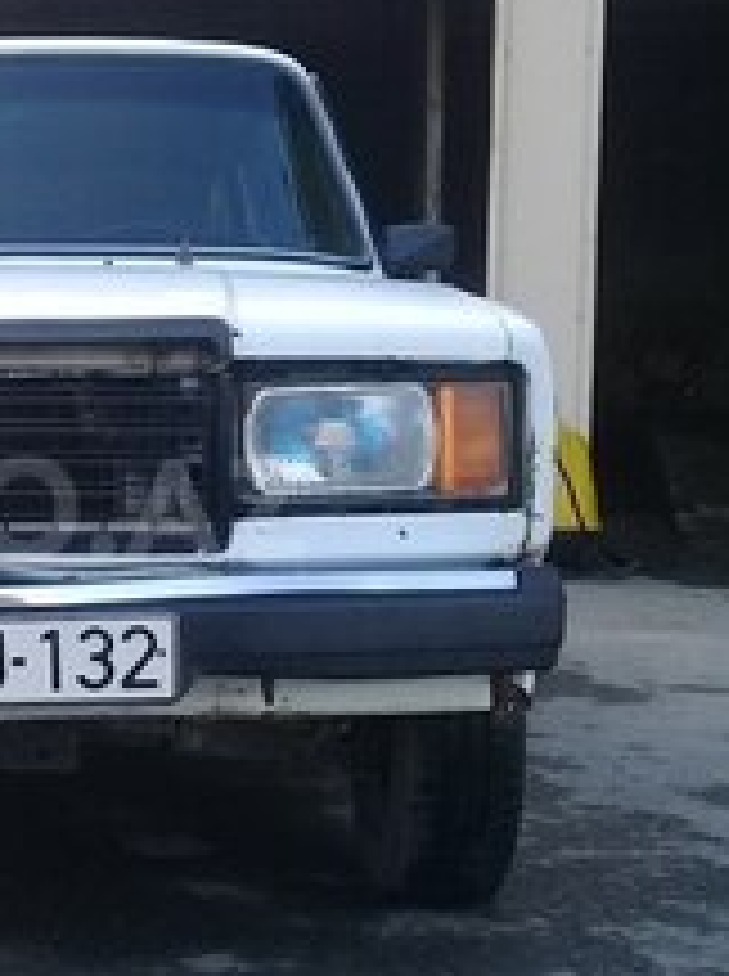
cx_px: -40
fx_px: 2000
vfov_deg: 27.4
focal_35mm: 71
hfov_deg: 19.9
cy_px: 508
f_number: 2.2
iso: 50
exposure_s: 1/131
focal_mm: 3.3
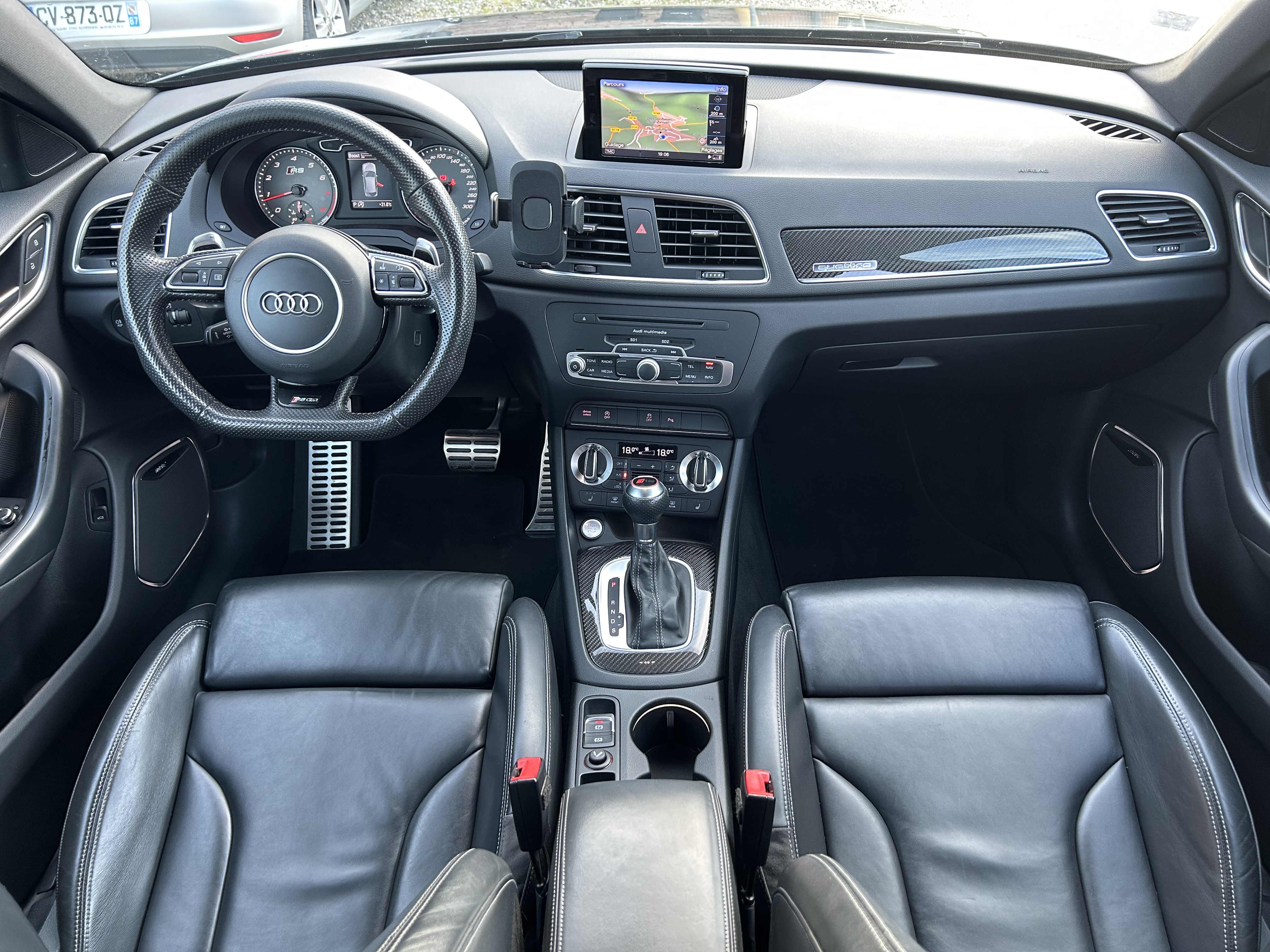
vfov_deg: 53.1
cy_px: 476
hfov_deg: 67.3
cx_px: 635
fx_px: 954
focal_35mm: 26
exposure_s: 1/65
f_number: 1.5
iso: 100
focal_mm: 5.7
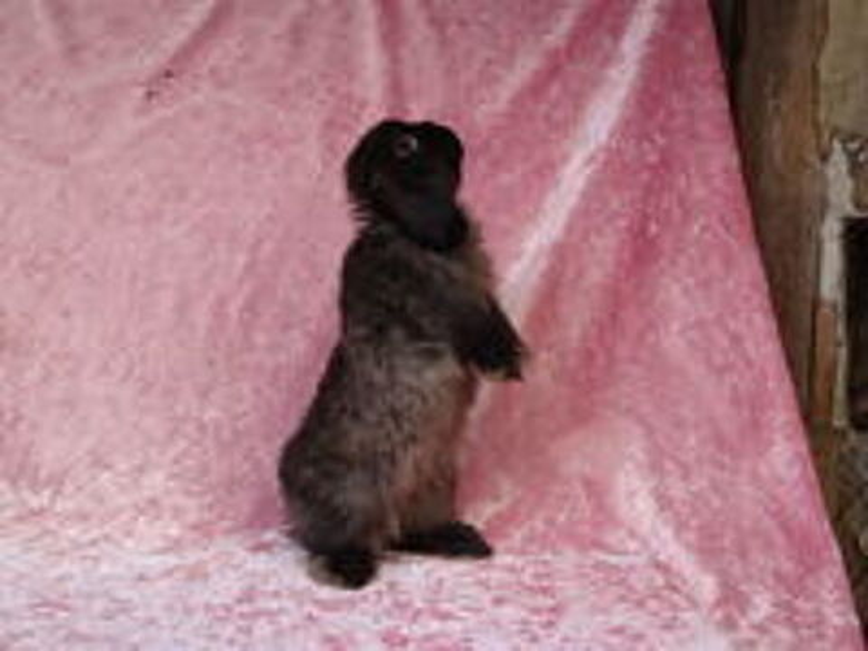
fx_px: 928
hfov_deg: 50.1
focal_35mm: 37
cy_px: 326
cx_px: 434
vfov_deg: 38.7
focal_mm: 6.37
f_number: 4
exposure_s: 1/80
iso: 80
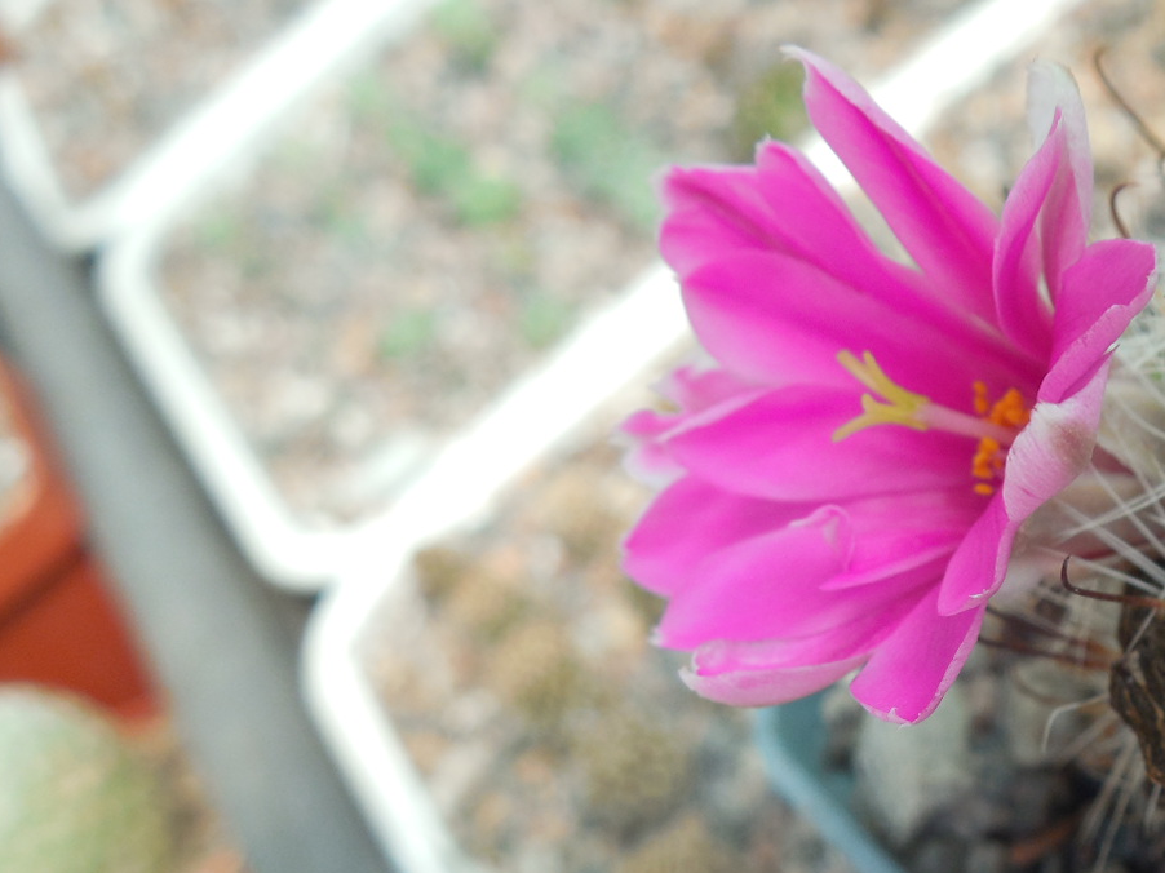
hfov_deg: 33.5
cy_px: 558
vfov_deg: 26.4
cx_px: 1000
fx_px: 1851
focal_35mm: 55
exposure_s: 1/160
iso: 125
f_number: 3.6
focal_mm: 5.6
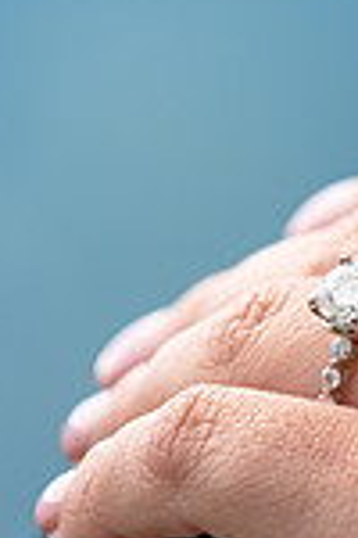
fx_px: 11500
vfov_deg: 2.7
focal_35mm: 771
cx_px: 508
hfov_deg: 1.8
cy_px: 351
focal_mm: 200
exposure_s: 1/1250
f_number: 5.6
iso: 320
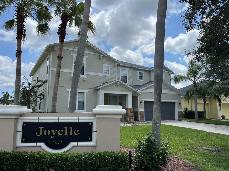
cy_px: 86
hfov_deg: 67.3
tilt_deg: +6.3
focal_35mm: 26
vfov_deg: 53.1
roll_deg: -1.0
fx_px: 172
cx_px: 114
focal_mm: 5.1
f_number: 1.6
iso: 50
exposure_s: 1/4149
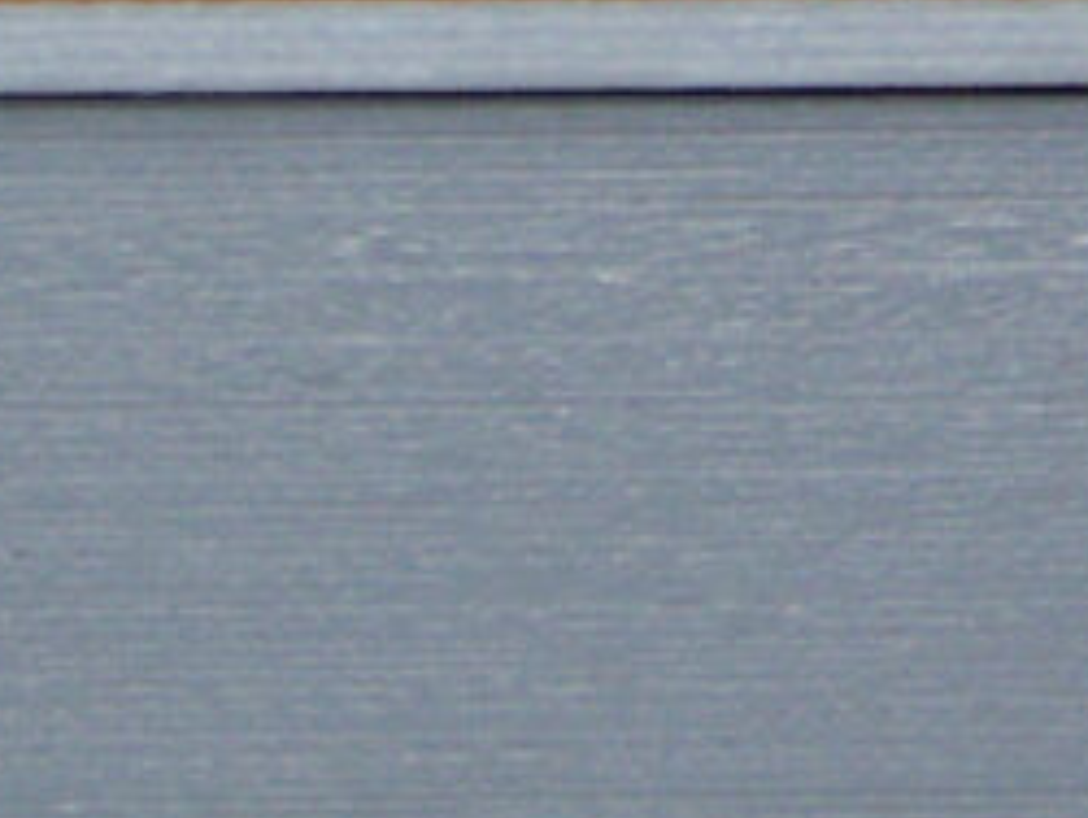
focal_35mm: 323
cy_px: -788
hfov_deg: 6.1
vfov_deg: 4.5
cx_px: 457
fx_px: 10162
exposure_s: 1/60
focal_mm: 20.6
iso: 200
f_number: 4.9
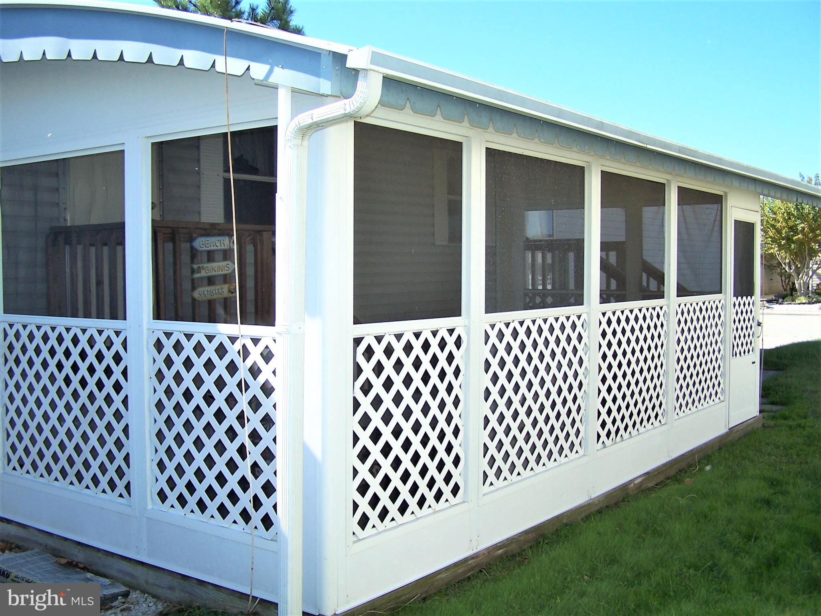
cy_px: 308
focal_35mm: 38
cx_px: 410
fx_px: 901
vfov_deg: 37.7
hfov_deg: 49.0
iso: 80
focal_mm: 6.3
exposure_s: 1/750
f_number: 2.8
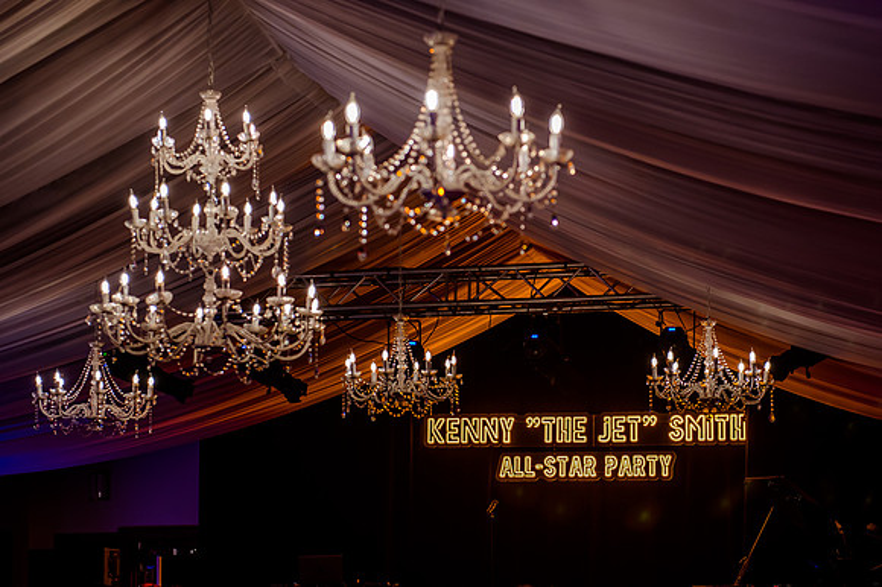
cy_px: 307
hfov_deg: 21.0
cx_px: 537
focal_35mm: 97
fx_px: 2377
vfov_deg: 14.1
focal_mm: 66
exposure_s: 1/125
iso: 1250
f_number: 2.8
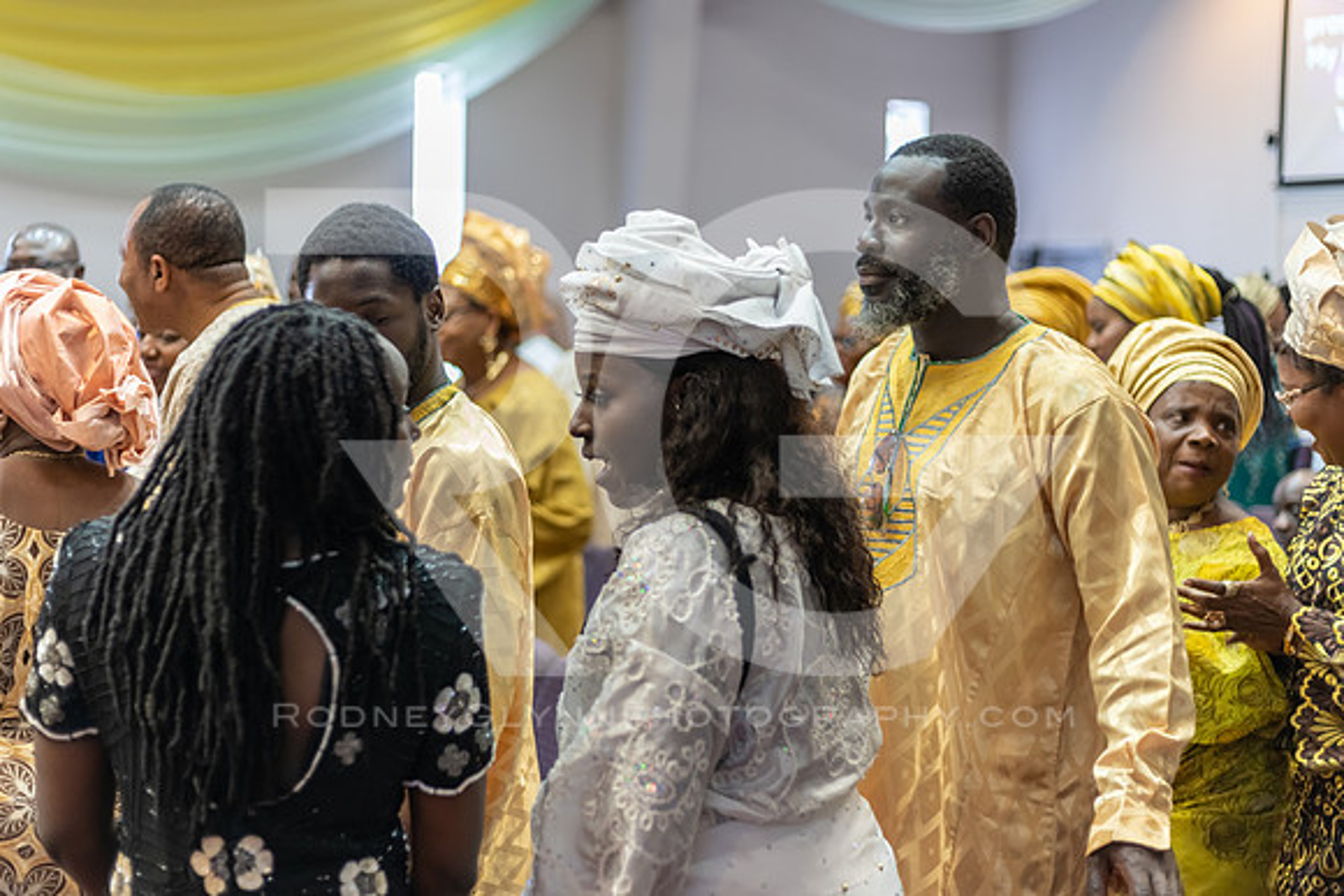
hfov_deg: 38.2
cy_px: 448
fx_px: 1938
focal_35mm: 52
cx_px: 672
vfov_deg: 26.1
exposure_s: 1/100
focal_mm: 50
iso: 640
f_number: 1.8
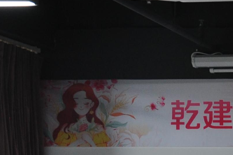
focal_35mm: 169
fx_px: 1090
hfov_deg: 10.1
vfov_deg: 7.9
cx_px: 622
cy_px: 267
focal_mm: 21
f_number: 5.6
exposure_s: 1/30
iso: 320
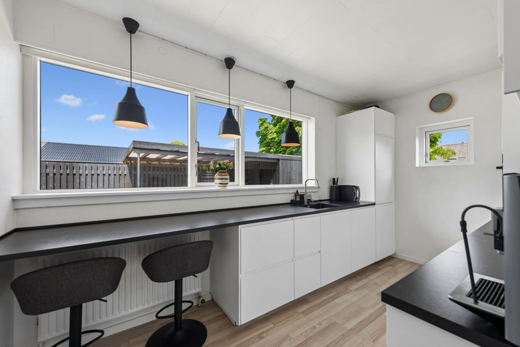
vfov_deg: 81.2
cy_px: 174
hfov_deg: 104.3
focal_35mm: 14
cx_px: 260
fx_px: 202
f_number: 10
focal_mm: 14
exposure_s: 1/40
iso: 200
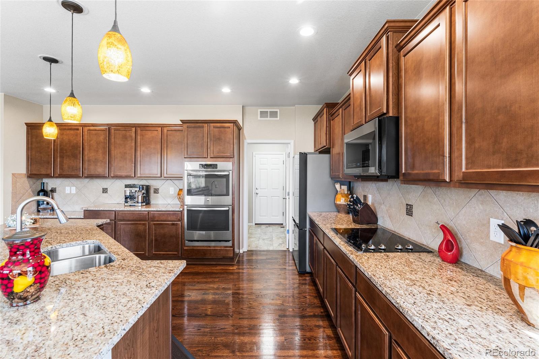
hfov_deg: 96.7
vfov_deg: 73.7
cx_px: 270
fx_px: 239
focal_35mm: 16
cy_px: 180
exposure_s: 1/15
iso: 500
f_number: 8
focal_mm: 16
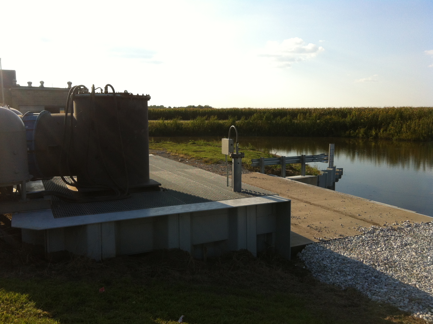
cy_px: 162
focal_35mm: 35
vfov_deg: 40.6
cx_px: 216
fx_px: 437
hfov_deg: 52.7
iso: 80
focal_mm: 3.85
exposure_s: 1/1312
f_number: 2.8
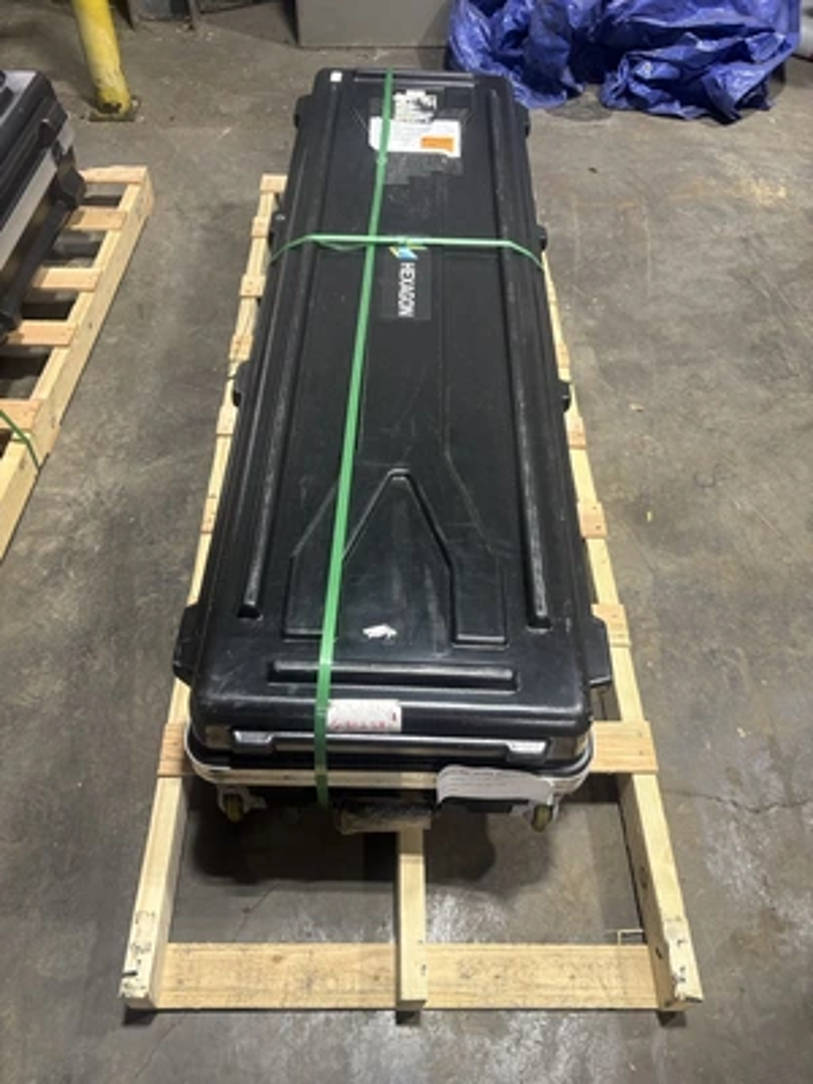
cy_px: 542
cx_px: 406
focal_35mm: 26
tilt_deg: -51.6
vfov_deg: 67.3
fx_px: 814
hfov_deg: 53.1
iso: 160
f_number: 1.6
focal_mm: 5.96
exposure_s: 1/60
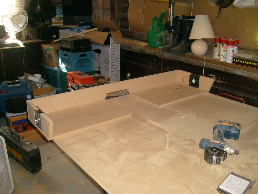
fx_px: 261
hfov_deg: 52.6
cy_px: 97
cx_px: 129
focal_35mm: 35
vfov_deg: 40.7
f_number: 2.8
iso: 100
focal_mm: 5.8
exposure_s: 1/45
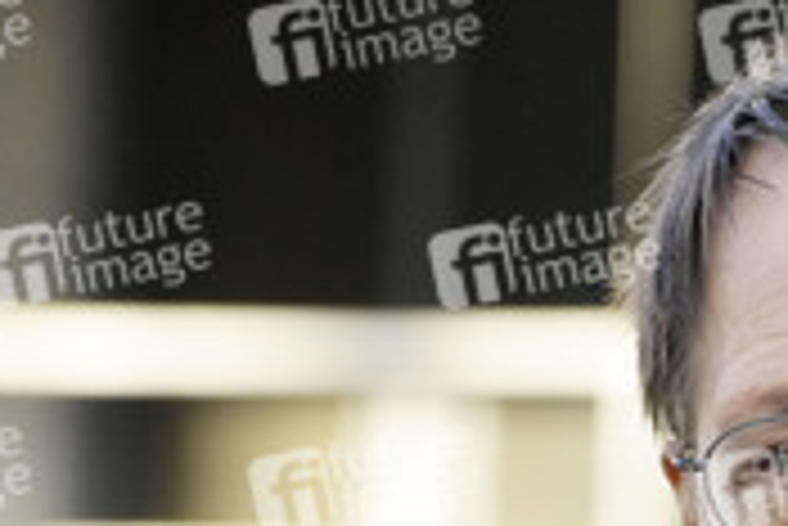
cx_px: 876
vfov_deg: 1.8
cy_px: 593
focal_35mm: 771
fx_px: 16890
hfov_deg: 2.7
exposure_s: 1/1000
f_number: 8
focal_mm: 300
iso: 4000
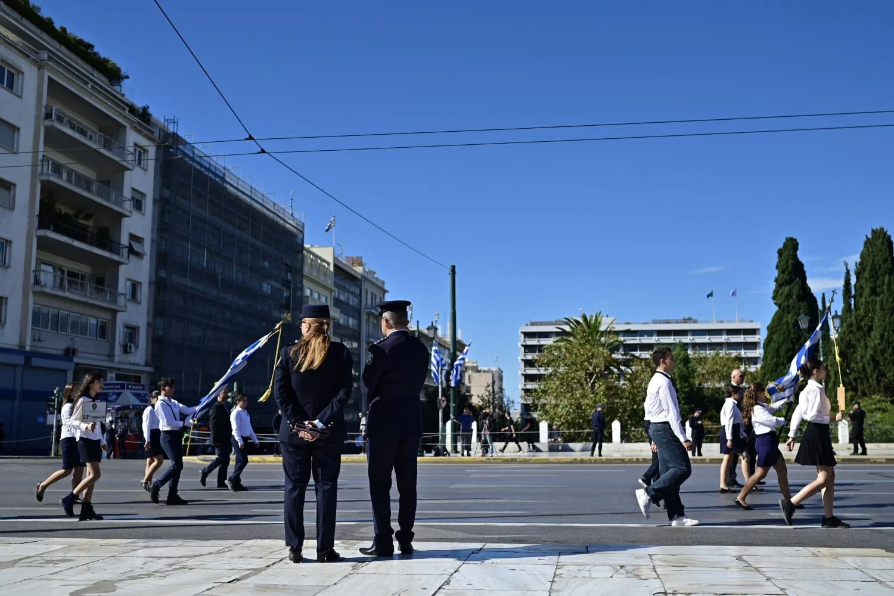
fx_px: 869
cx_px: 447
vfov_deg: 37.9
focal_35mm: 35
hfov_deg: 54.4
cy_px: 298
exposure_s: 1/3200
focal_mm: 35
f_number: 2.8
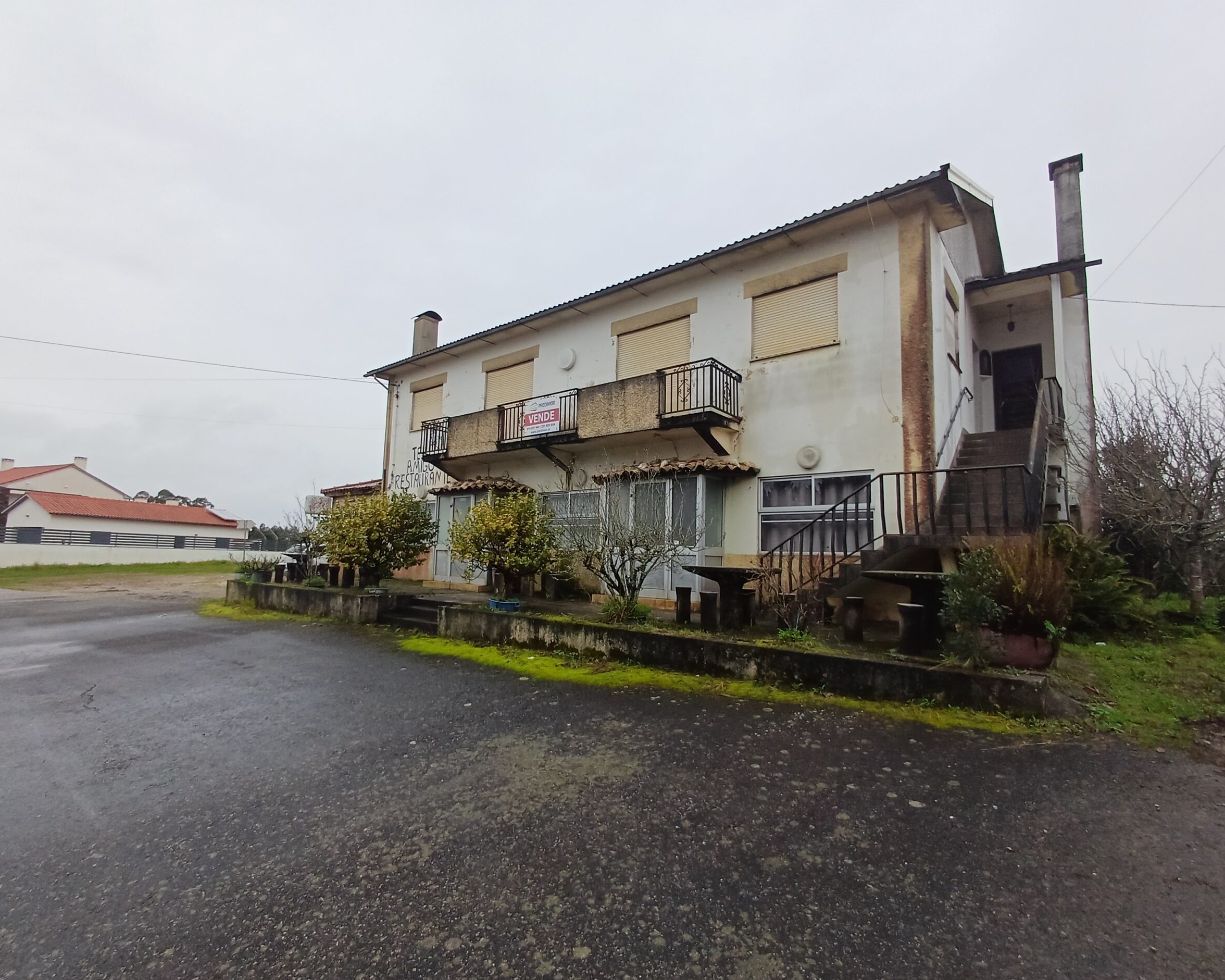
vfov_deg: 77.0
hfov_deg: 89.6
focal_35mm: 17
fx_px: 616
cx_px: 594
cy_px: 496
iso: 40
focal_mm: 1.64
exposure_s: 1/138
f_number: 2.2
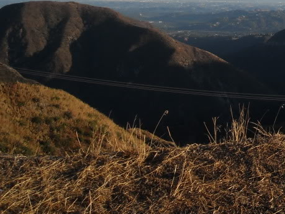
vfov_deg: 18.5
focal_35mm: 78
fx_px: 643
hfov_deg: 24.4
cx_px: 248
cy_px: 2
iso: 67
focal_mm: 5.7
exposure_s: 1/250
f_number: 5.6
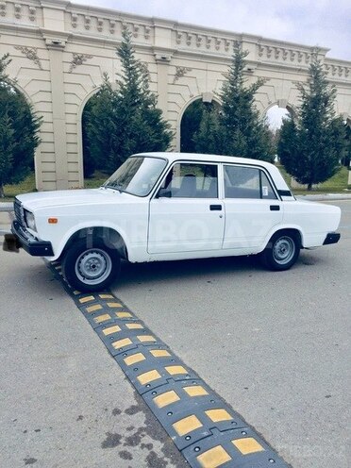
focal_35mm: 29
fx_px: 392
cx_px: 176
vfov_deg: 61.7
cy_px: 234
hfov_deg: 48.2
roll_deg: -0.1
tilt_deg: -11.1
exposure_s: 1/158
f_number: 2.2
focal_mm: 4.15
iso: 32
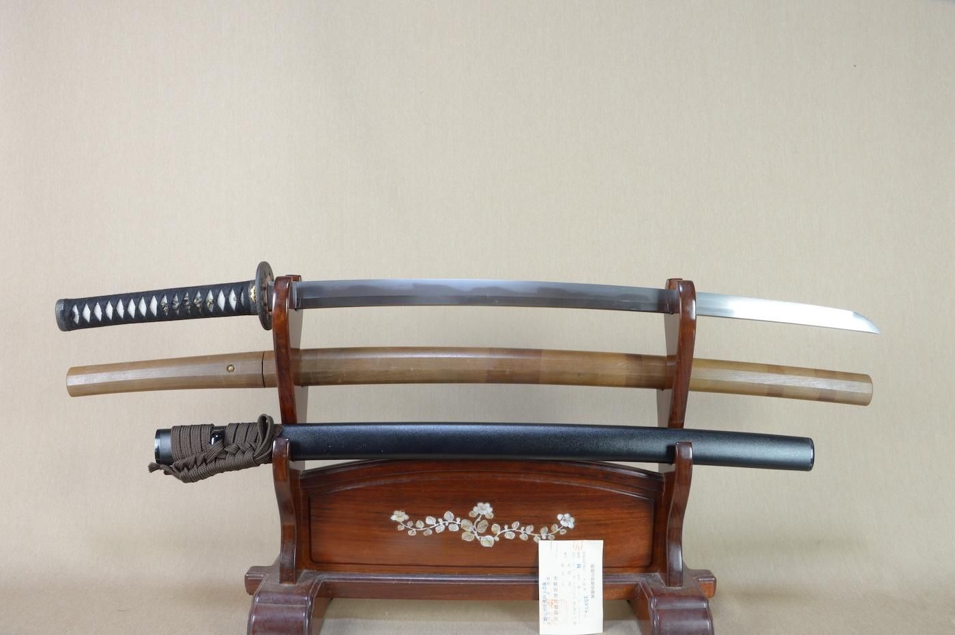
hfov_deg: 62.0
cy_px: 318
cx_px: 478
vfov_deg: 43.5
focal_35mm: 30
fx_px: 795
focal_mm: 20
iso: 400
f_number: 11
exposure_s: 1/2
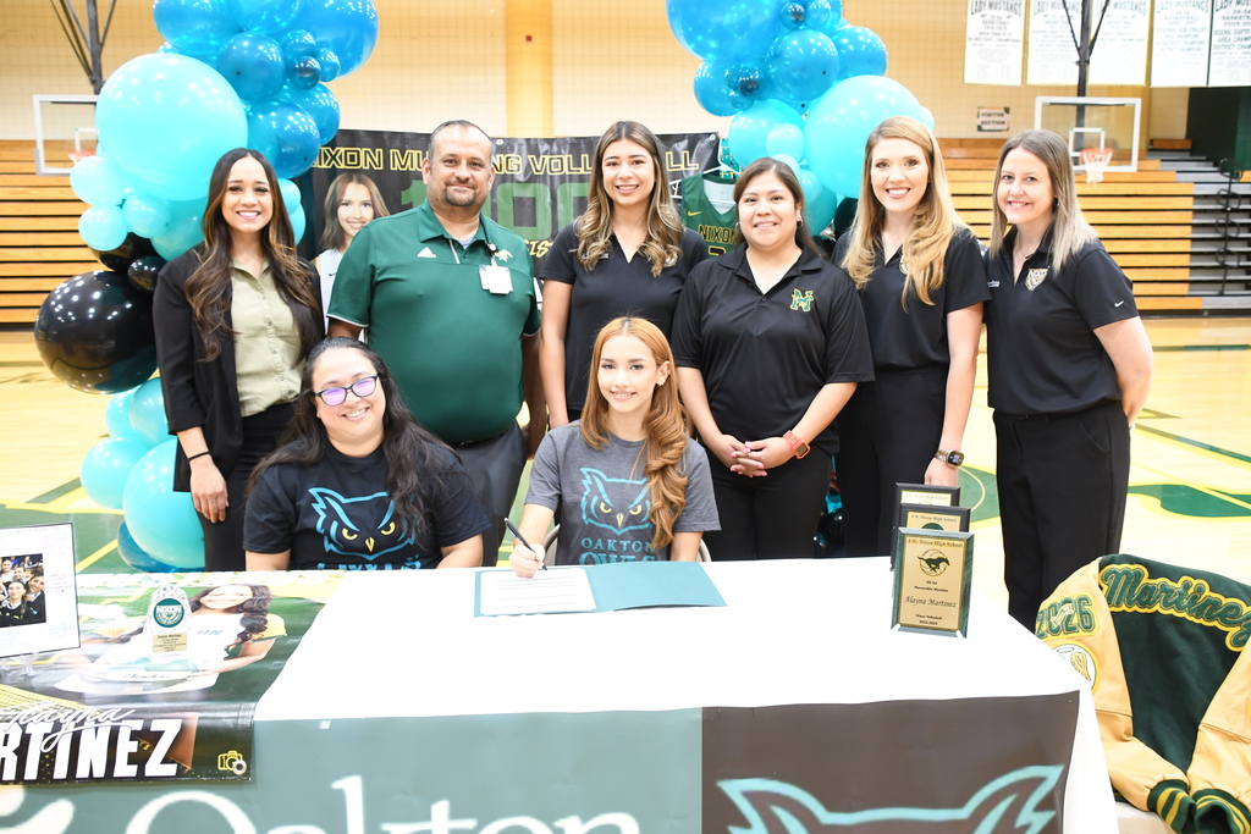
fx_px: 1077
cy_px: 417
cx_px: 626
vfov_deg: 42.3
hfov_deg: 60.3
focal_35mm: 31
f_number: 5.6
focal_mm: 21
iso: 1250
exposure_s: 1/80
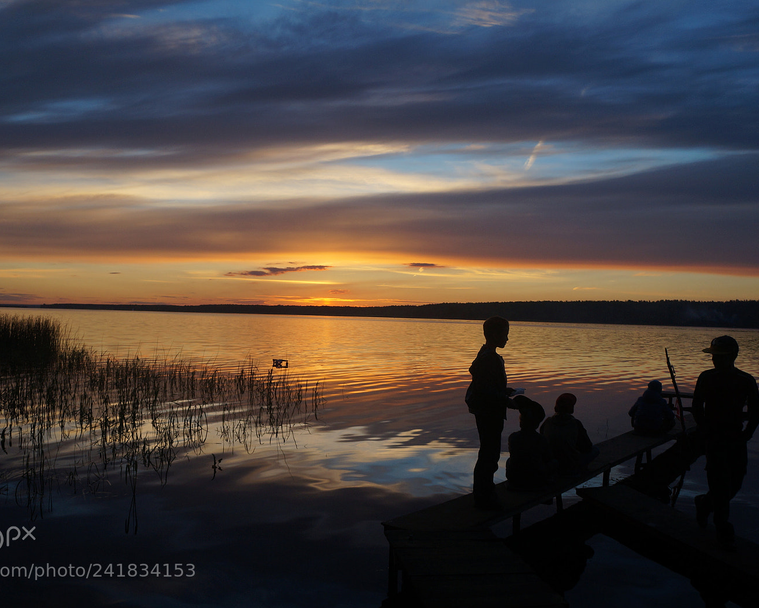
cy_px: 307
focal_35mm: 31
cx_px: 356
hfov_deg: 57.1
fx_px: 696
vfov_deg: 47.1
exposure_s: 1/200
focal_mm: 18
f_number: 6.3
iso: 200
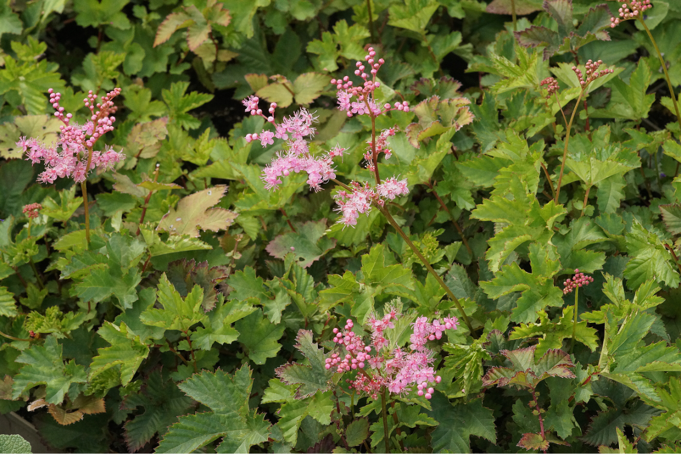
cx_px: 340
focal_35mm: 150
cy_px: 227
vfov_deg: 9.1
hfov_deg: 13.7
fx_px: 2837
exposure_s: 1/160
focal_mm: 100
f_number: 13
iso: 1000
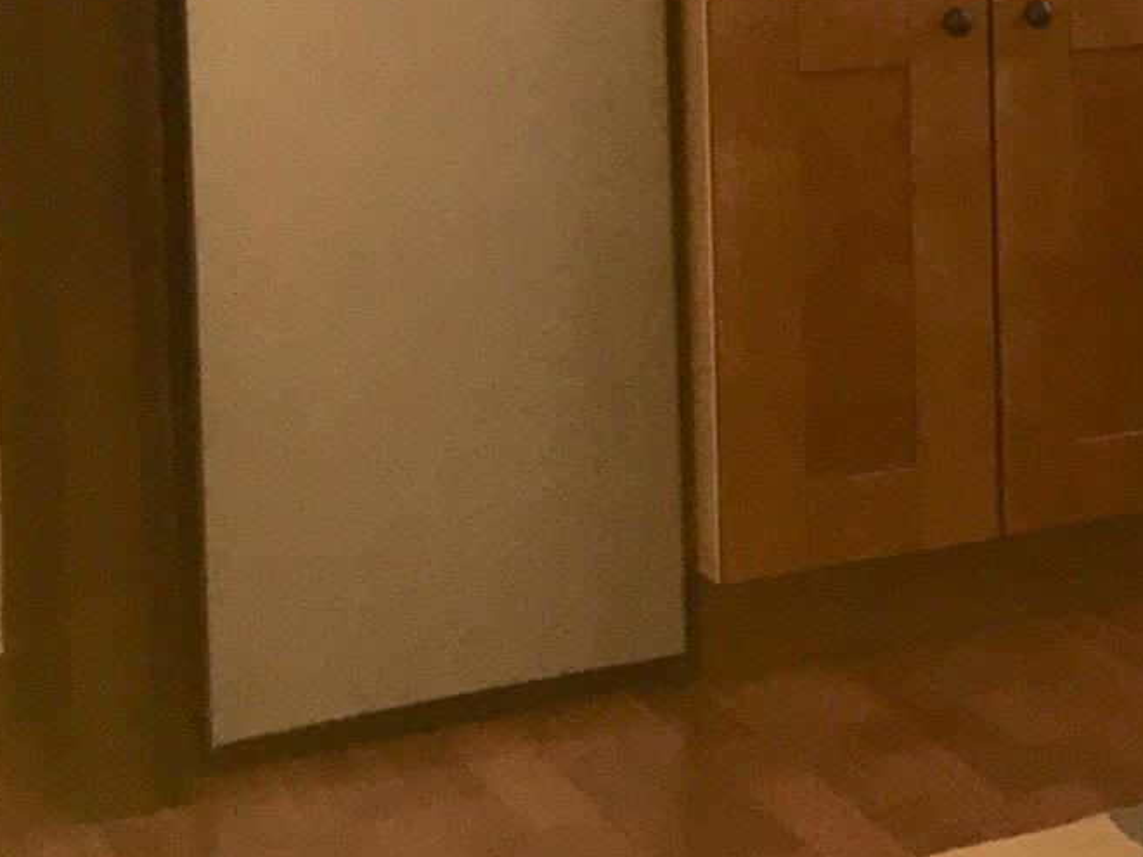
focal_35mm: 90
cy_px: -178
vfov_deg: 15.8
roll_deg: +1.1
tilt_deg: -0.6
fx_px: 2972
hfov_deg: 19.9
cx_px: 1512
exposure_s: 1/30
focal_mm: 4.15
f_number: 2.2
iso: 64
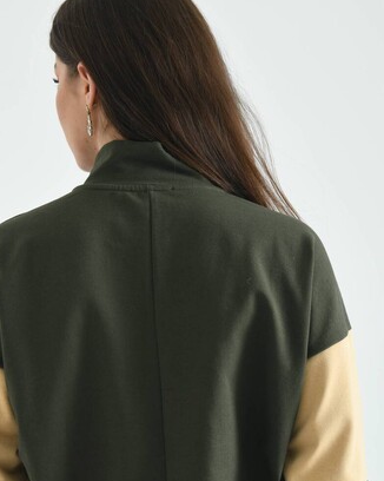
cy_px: 394
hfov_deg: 14.4
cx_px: 153
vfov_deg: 17.8
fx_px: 1521
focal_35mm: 107
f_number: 6.3
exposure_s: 1/125
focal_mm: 62
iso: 100
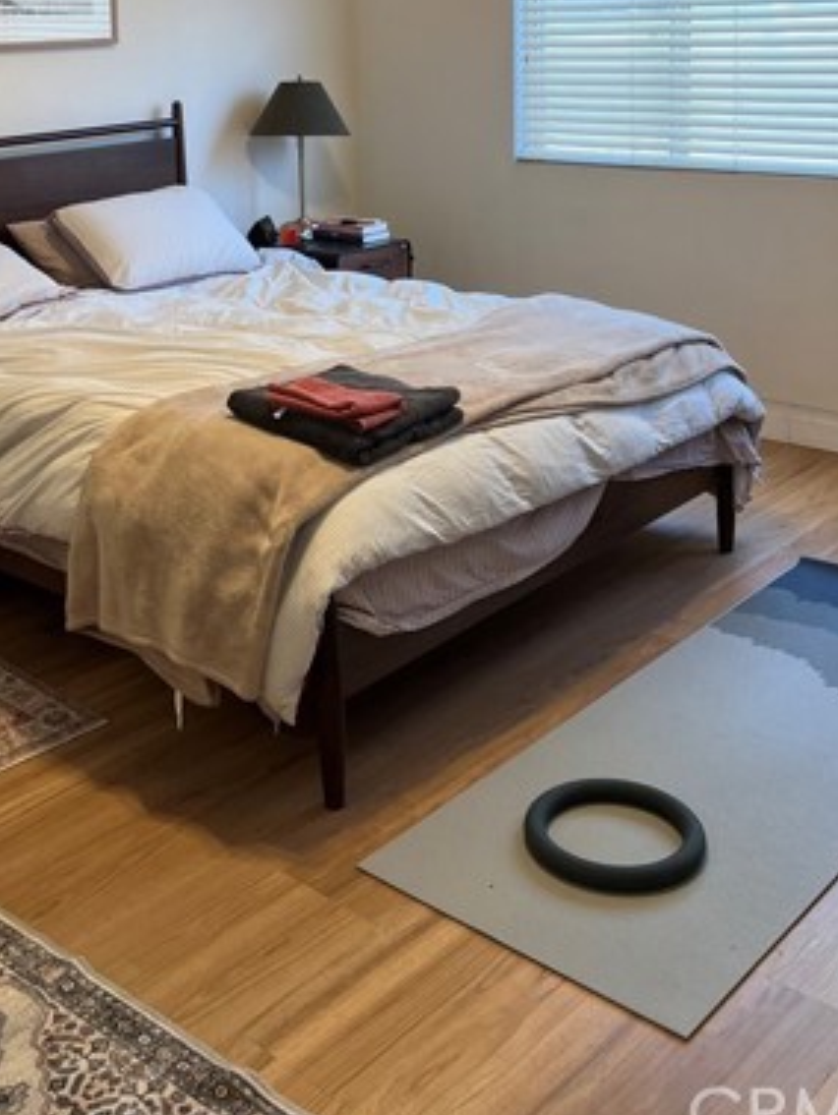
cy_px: 212
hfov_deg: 32.6
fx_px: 1419
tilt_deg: -8.3
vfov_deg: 41.0
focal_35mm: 44
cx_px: 280
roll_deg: +2.2
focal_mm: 5.7
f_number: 1.5
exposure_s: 1/60
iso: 80
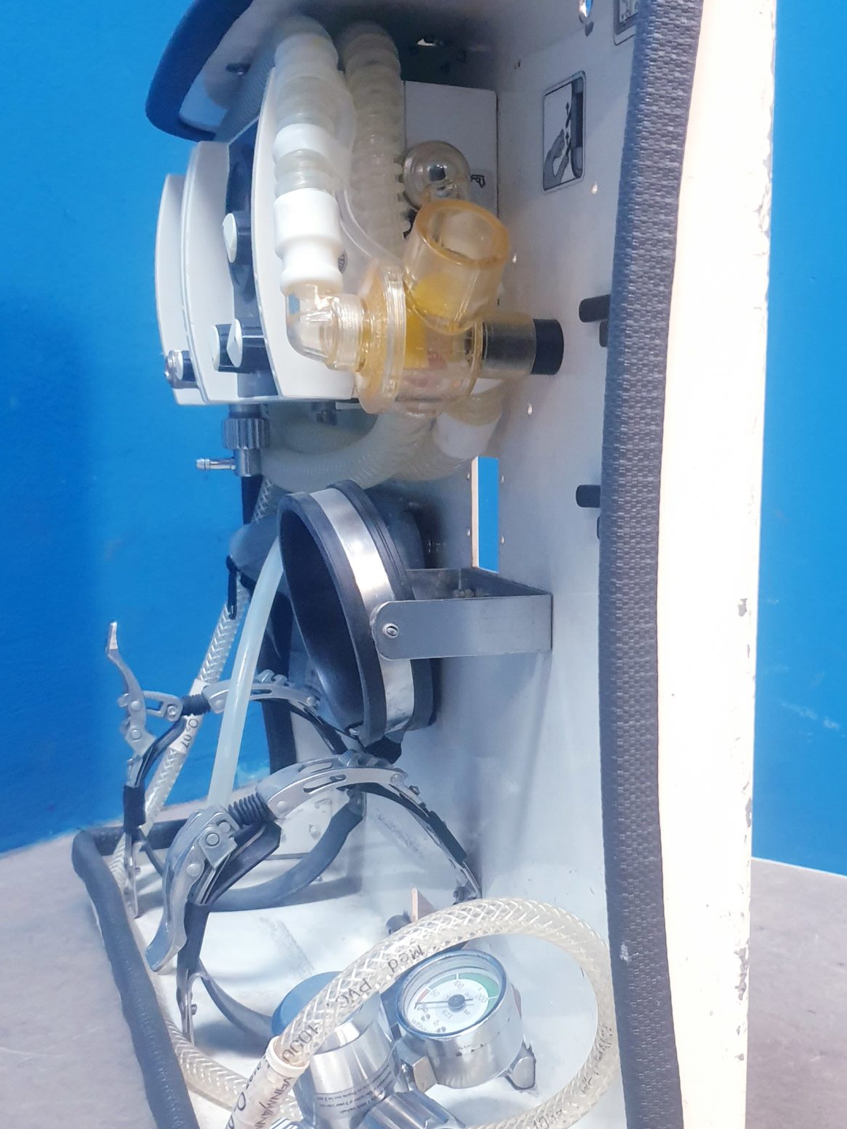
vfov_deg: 43.7
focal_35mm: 43
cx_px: 547
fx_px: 1403
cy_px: 658
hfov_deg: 33.4
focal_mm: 4.3
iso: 250
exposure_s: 1/50
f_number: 1.5
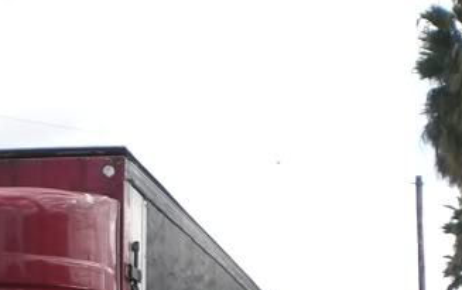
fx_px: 1588
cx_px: 291
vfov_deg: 10.1
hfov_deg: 16.5
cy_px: 447
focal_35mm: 126
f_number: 4.4
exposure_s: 1/200
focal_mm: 6.3
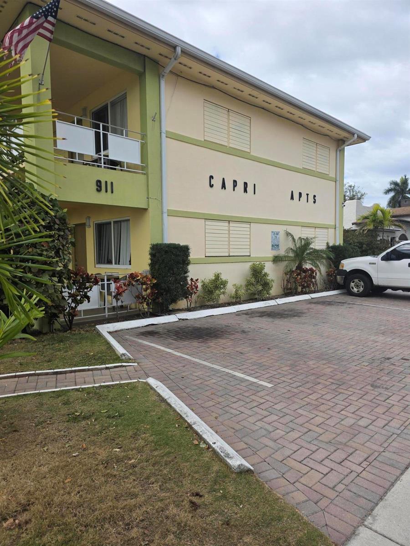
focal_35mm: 23
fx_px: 363
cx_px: 205
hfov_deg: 58.9
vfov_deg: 73.9
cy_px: 273
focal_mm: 6.3
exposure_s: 1/4237
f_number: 1.7
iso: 80
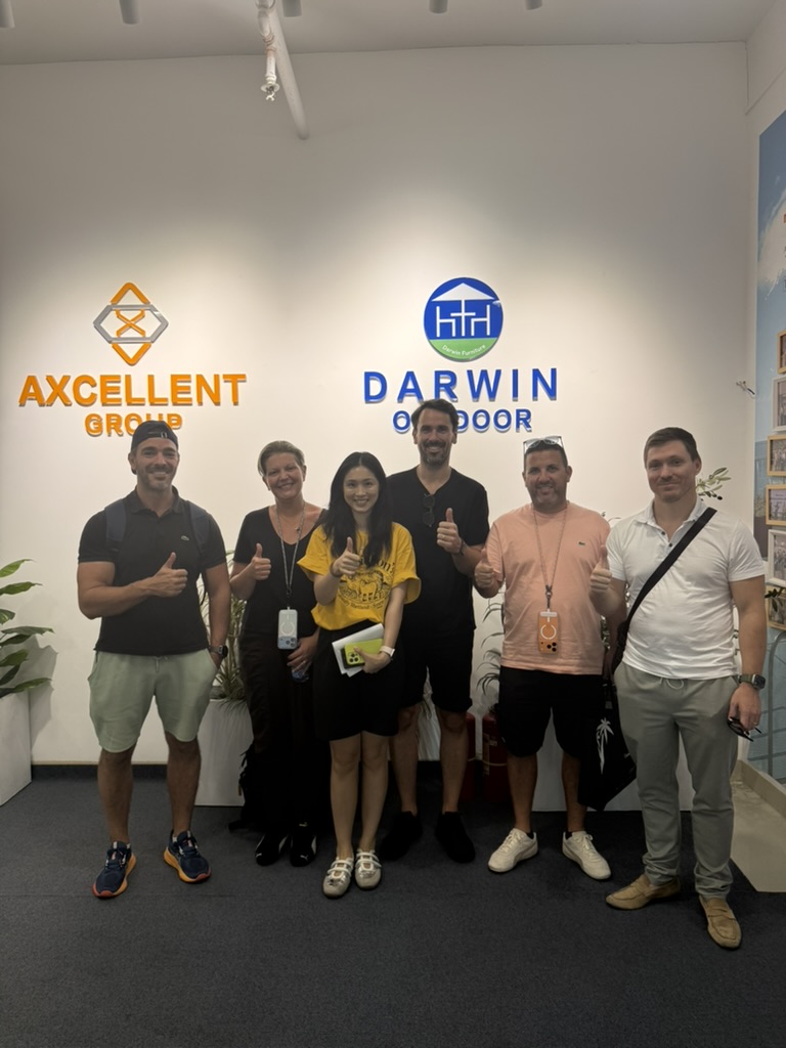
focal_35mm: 24
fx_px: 727
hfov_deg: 56.8
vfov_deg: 71.6
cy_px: 524
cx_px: 393
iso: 64
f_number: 1.78
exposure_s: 1/186
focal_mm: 6.76
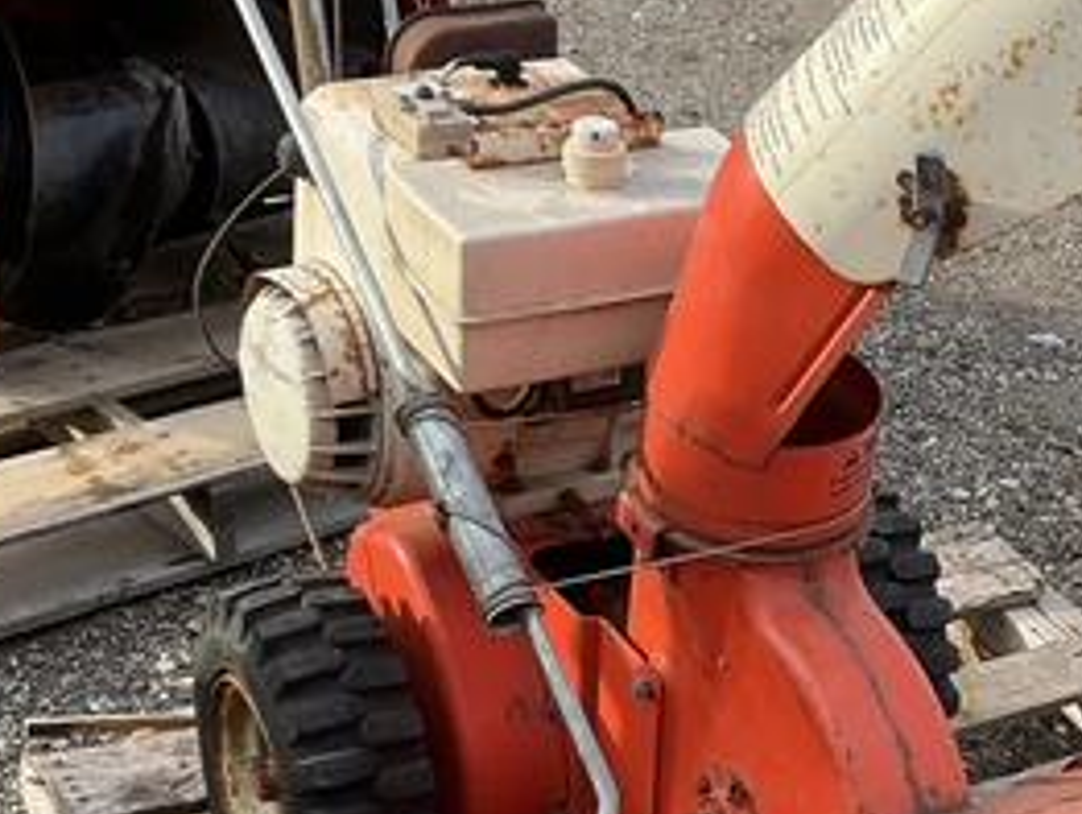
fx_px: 2597
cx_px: 826
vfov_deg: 17.7
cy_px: 589
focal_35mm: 83
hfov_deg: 23.3
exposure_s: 1/514
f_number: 1.8
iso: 25
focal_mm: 3
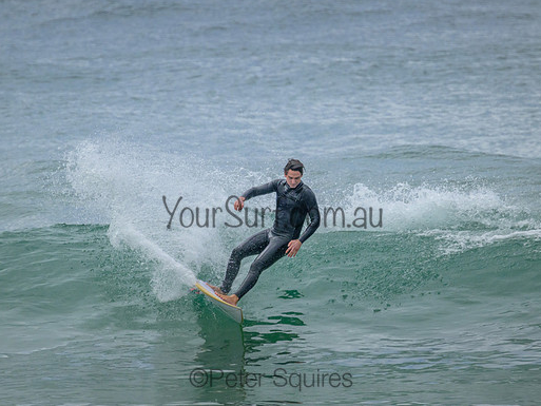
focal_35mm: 870
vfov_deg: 1.7
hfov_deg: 2.3
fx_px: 13600
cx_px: 271
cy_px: 203
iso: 2500
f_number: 11
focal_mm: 800
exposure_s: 1/1600
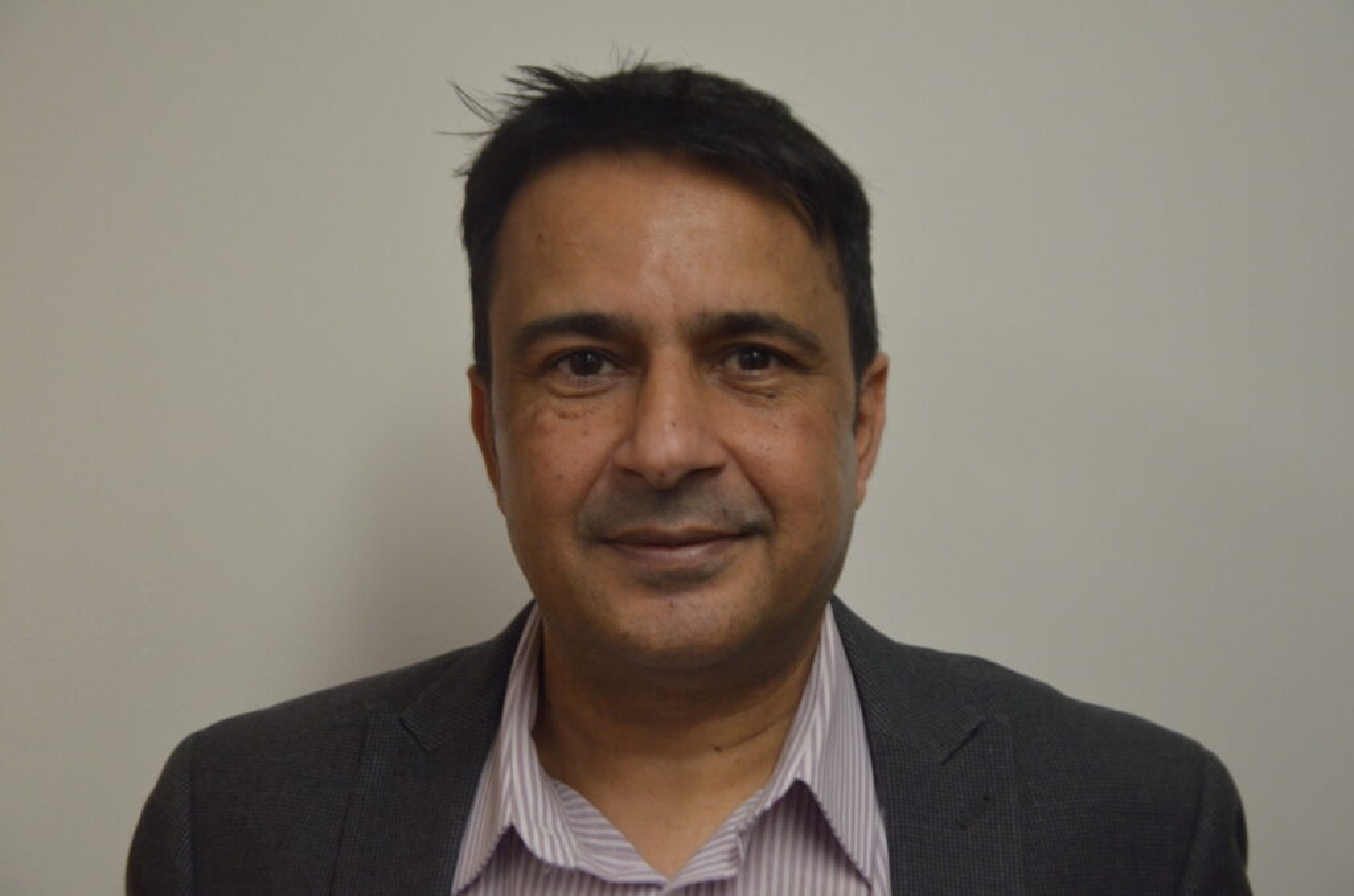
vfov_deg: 14.6
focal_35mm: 93
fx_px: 3490
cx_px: 677
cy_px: 448
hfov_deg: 22.0
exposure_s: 1/125
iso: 1800
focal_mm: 62
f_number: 5.3
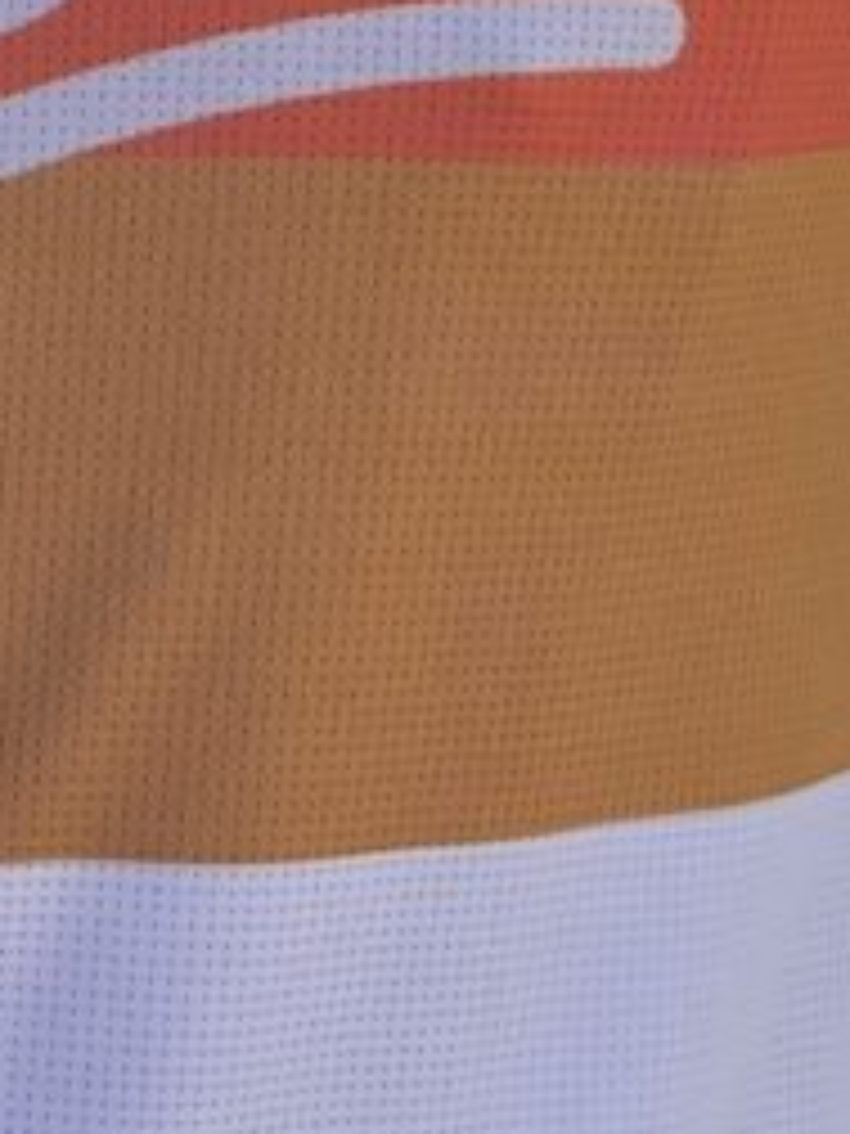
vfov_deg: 8.9
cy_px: -958
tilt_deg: -1.7
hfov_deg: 6.9
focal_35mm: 211
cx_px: -549
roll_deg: -3.0
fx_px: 6908
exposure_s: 1/190
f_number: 2.4
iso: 16
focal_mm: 6
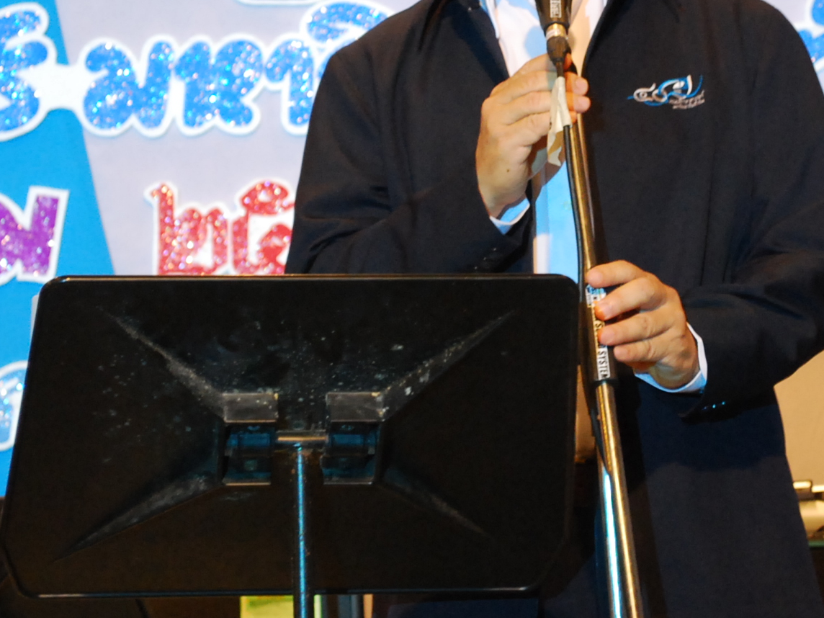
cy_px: 115
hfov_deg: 9.8
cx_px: 505
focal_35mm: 201
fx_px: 4790
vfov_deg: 7.4
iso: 800
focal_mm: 55
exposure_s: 1/10
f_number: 5.6
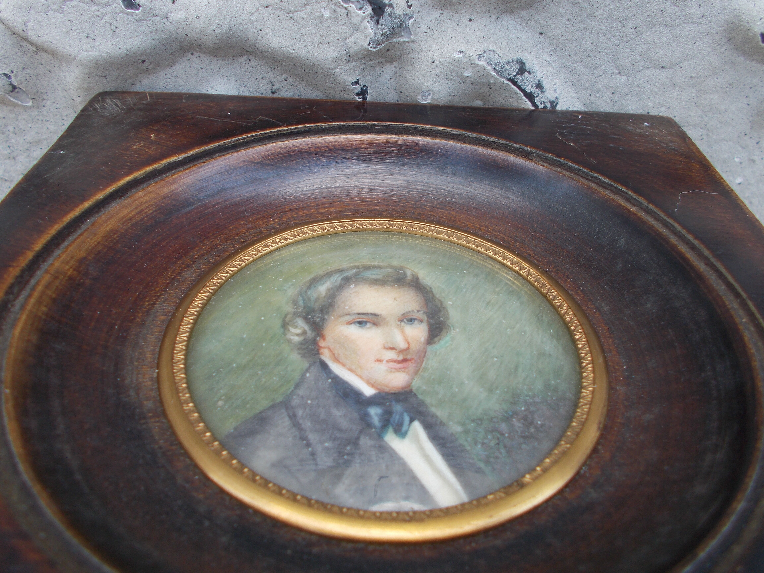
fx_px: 662
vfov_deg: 46.8
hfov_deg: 60.0
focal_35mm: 30
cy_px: 286
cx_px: 382
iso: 80
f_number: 3.4
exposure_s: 1/40
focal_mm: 5.3
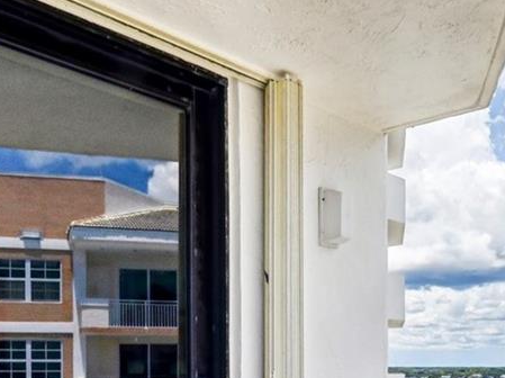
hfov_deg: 39.4
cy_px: 381
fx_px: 700
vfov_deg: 28.3
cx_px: 182
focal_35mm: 48
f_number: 8
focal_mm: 14
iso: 400
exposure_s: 1/1250
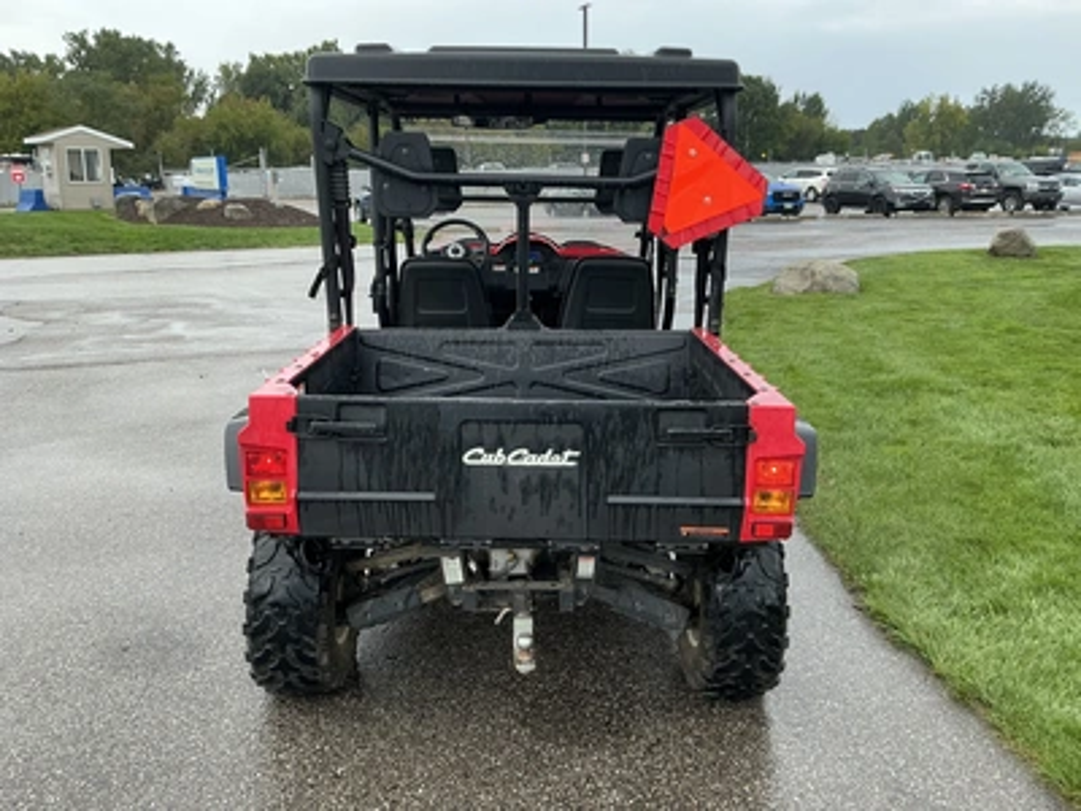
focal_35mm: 28
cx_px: 540
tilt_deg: -16.3
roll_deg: +1.0
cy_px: 406
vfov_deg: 49.7
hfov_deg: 63.4
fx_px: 874
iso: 20
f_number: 1.8
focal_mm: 3
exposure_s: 1/122
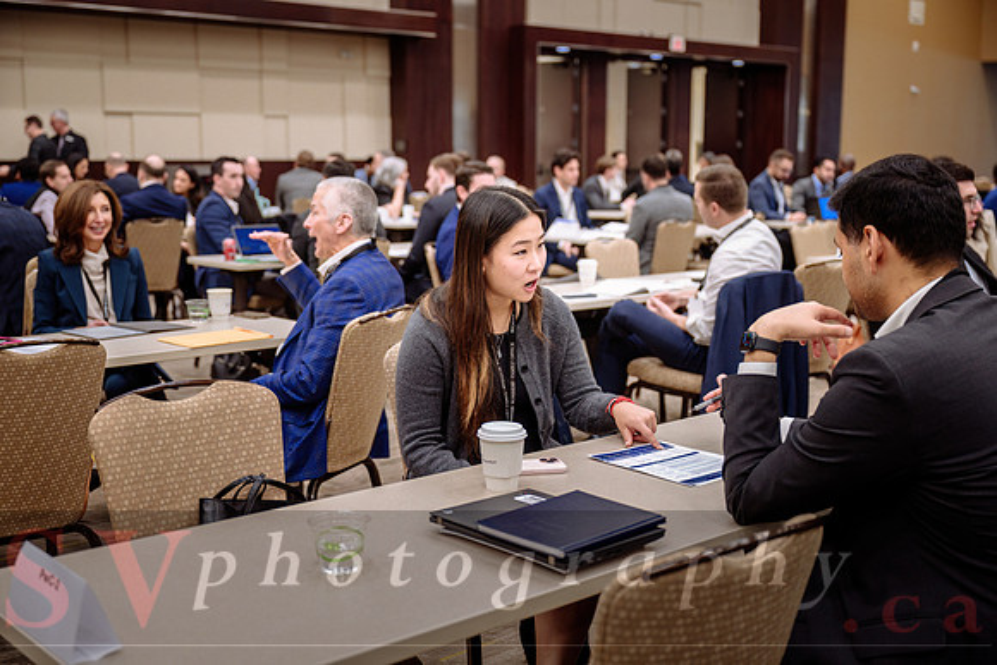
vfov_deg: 31.9
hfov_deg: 46.4
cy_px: 332
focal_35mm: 42
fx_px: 1163
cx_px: 498
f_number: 2.8
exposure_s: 1/80
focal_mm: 42
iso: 1000
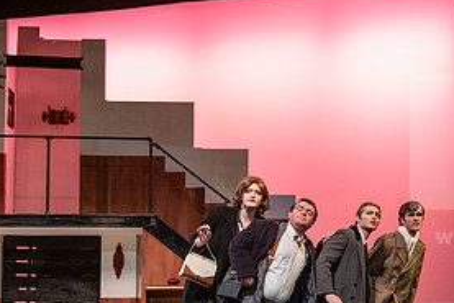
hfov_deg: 29.4
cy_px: 271
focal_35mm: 67
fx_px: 845
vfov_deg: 20.0
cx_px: 361
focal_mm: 32
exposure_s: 1/200
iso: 2500
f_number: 3.2
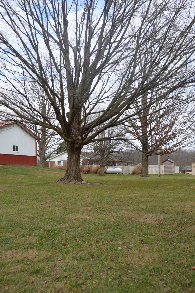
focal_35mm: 42
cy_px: 146
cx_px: 98
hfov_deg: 31.8
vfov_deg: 46.4
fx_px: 342
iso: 100
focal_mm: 28
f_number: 6.3
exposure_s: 1/160
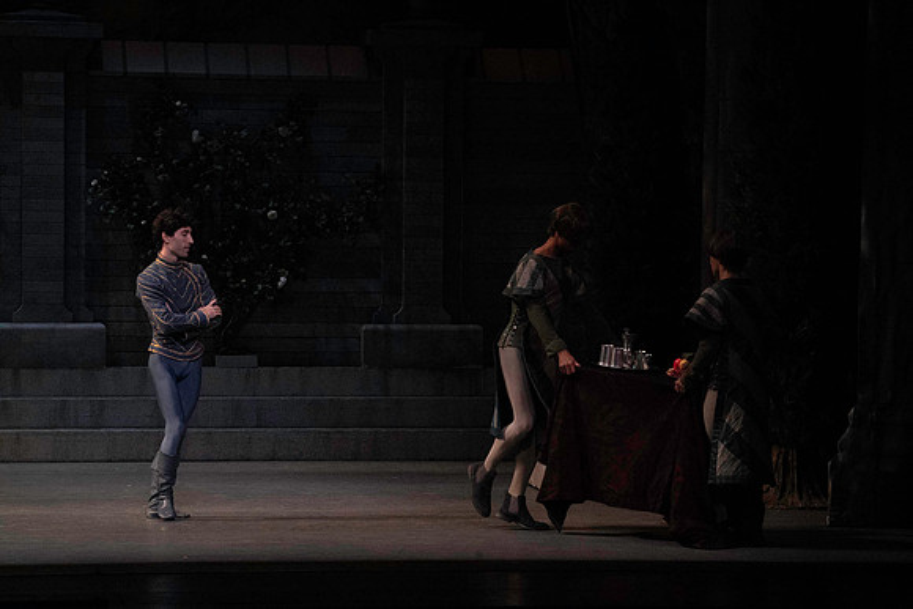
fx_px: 4109
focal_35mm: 162
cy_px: 304
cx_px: 456
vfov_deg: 8.5
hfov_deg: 12.7
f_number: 11
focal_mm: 162
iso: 16000
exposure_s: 1/400
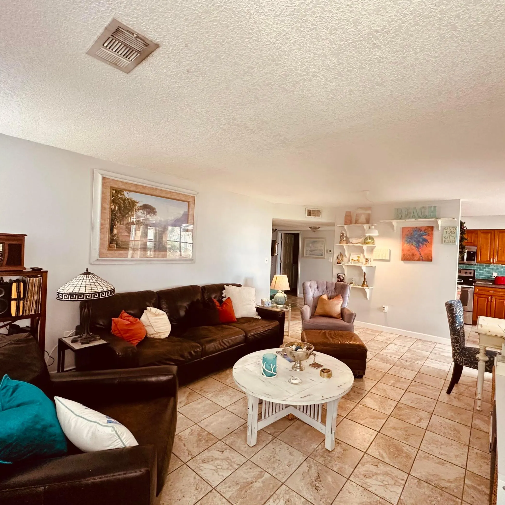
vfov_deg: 84.0
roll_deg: -2.9
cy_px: 254
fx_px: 281
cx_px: 283
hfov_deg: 83.6
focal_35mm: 17
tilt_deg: -0.9
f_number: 2.2
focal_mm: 2.22
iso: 250
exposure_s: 1/120
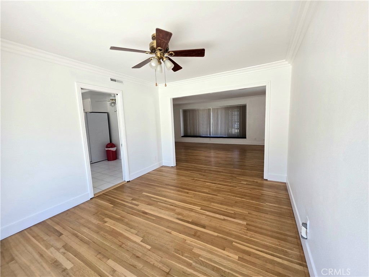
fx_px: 139
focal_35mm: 13
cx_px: 184
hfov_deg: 106.2
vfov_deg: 89.9
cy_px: 138
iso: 125
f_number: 1.9
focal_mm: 2.2
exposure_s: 1/370
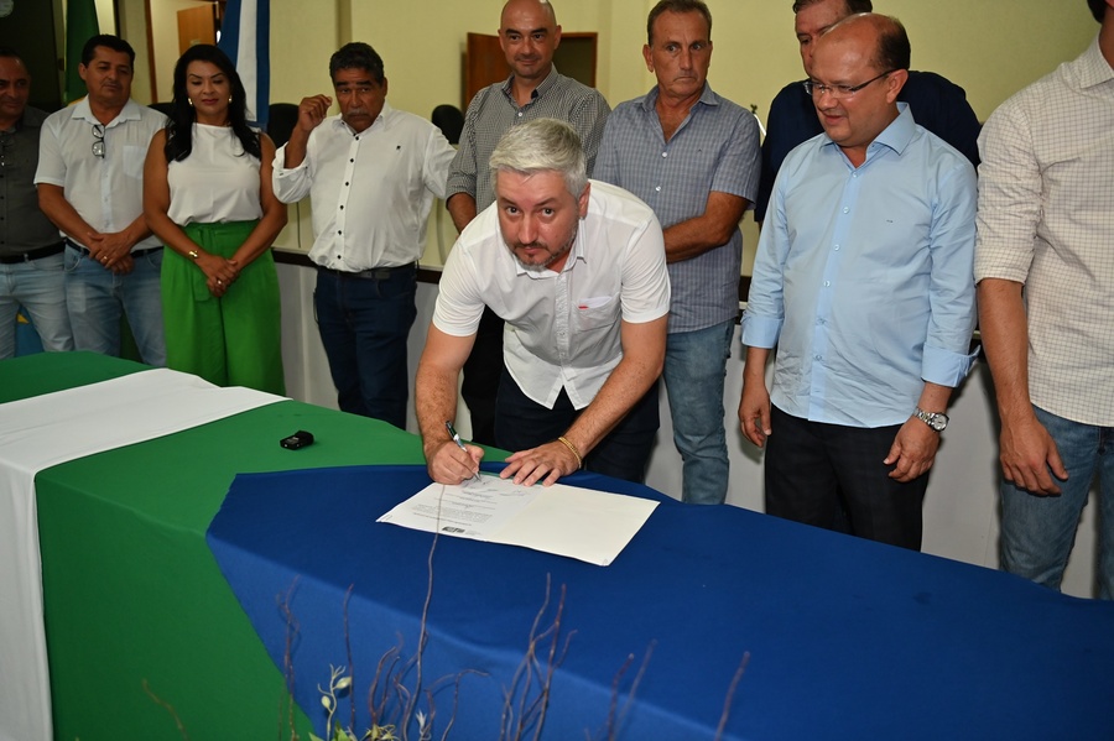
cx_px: 557
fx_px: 990
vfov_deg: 41.1
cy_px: 370
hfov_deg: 58.7
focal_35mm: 32
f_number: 2.8
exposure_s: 1/200
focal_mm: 32
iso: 1250
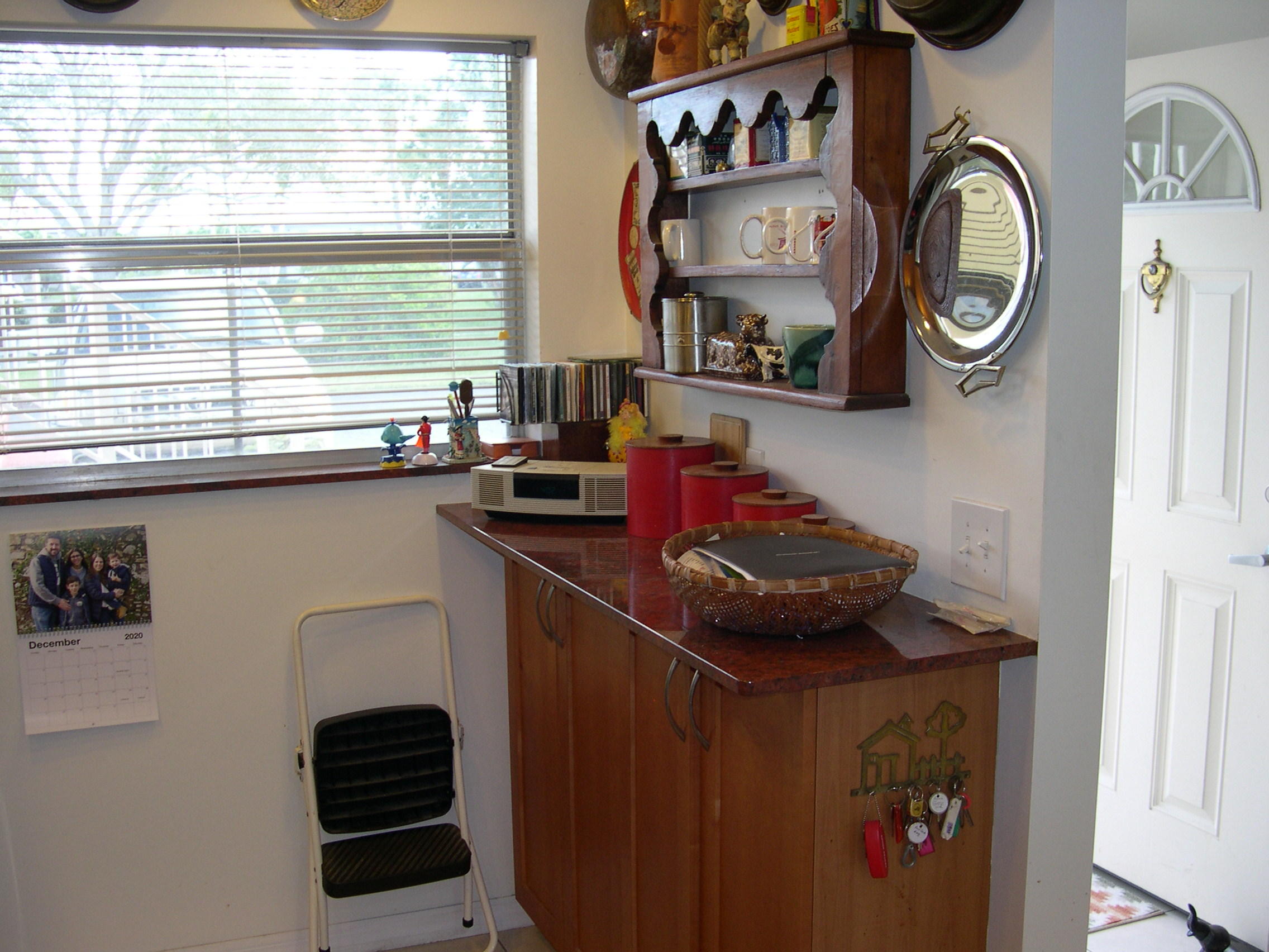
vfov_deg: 37.7
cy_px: 476
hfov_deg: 49.0
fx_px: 1393
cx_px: 634
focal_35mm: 38
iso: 100
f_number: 2.8
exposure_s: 1/30
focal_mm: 8
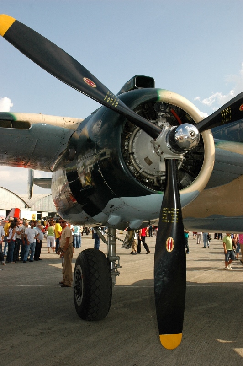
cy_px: 183
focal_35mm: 38
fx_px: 380
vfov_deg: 51.3
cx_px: 122
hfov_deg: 35.4
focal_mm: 25
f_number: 7.1
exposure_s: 1/500
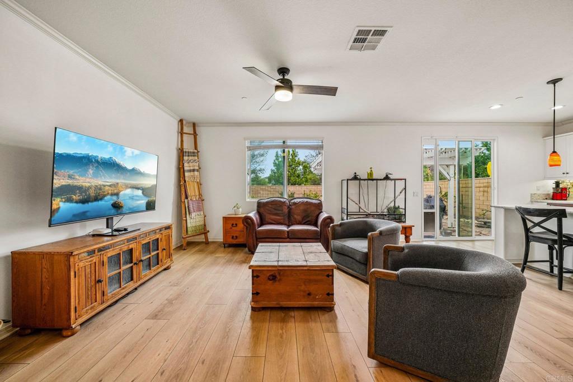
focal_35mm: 12
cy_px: 191
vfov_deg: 90.0
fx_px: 191
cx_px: 286
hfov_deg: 112.6
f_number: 8
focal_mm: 12
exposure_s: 1/30
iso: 800
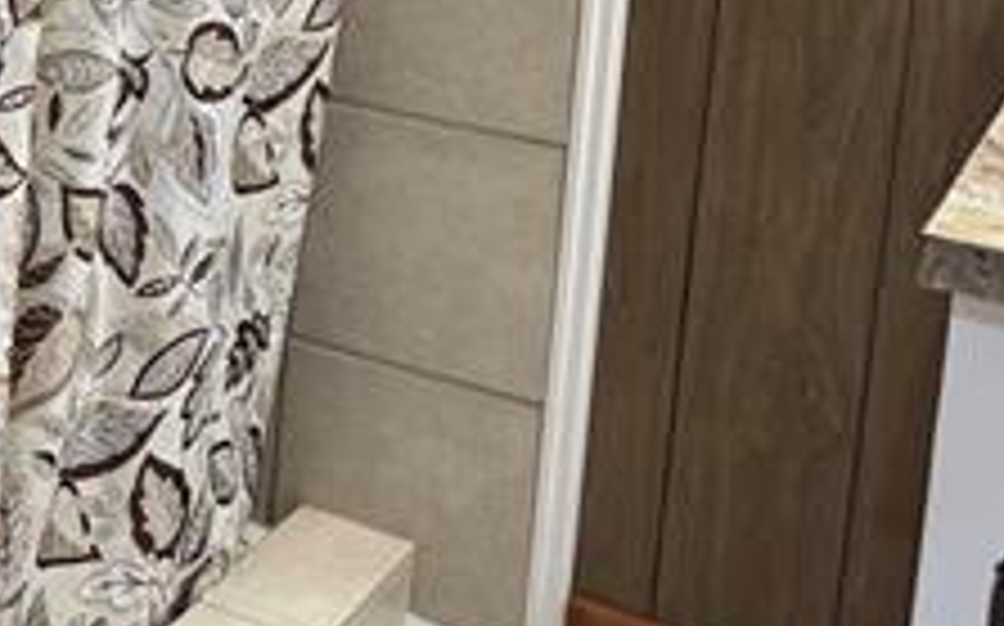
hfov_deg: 24.2
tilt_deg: -9.5
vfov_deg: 16.8
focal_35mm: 73
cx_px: -351
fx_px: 1996
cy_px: -180
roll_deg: -1.7
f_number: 1.78
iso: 200
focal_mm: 6.76
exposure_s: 1/60
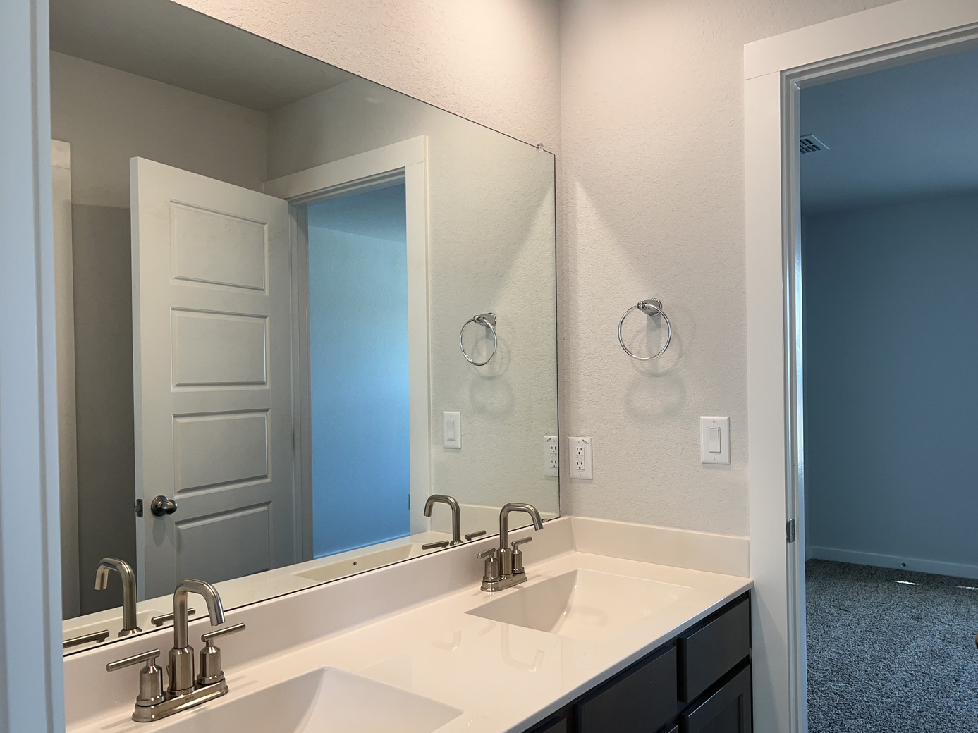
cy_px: 379
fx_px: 763
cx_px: 503
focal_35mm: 27
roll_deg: +0.4
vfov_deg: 51.3
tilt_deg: -0.9
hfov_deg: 65.3
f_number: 1.5
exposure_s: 1/120
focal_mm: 5.7
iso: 50
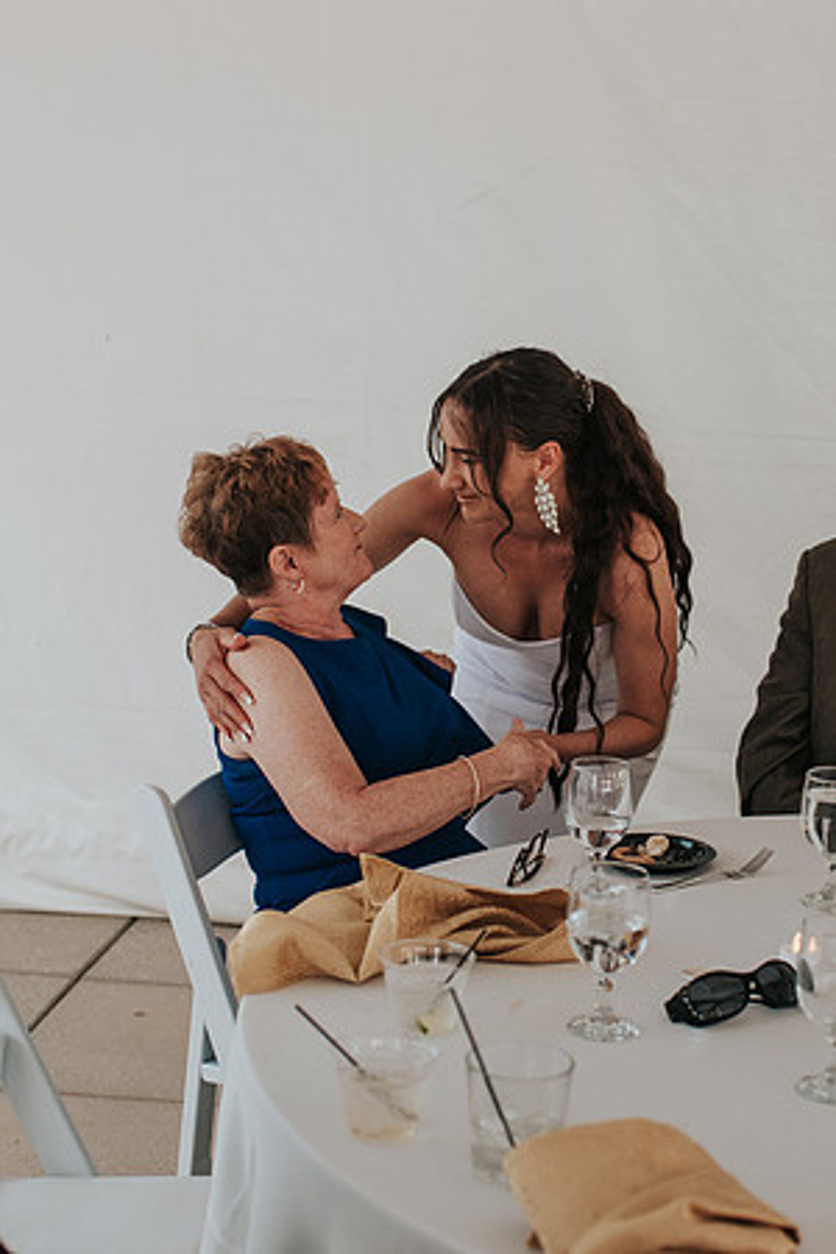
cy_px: 614
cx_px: 517
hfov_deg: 22.5
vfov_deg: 33.2
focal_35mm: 60
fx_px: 2101
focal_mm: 35
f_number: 2.8
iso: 900
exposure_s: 1/320
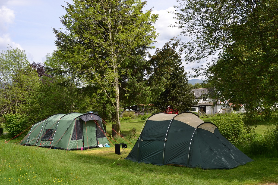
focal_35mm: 34
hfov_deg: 55.1
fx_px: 266
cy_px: 92
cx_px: 139
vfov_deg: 38.4
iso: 100
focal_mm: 23
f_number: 7.1
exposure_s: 1/200
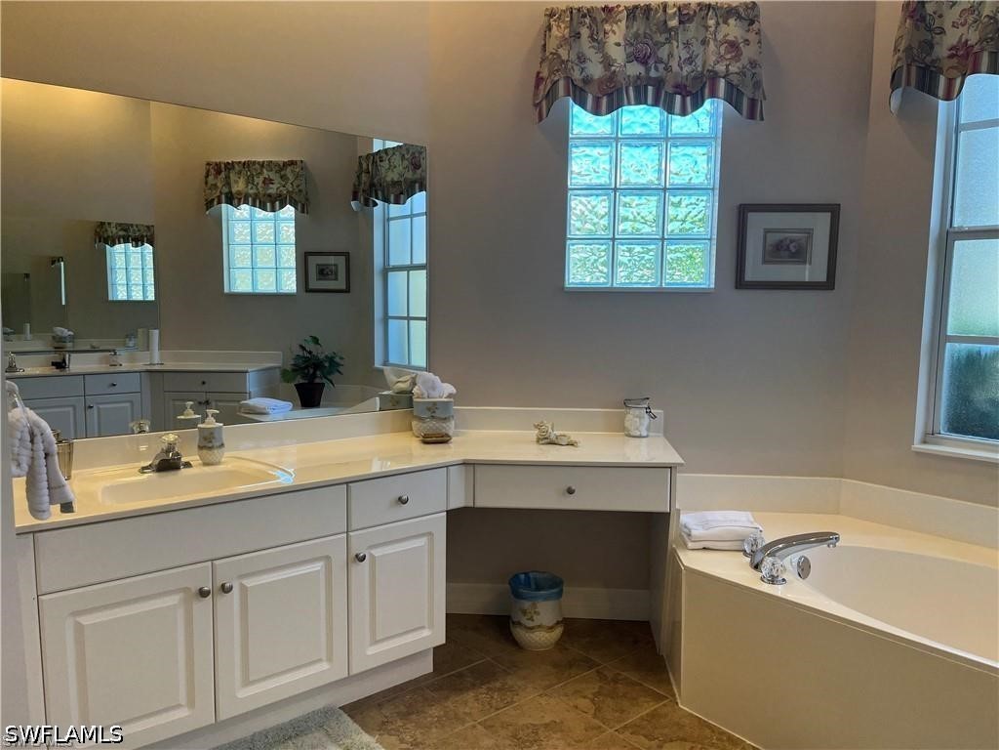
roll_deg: -0.5
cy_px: 375
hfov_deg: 67.3
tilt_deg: -6.1
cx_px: 500
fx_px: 750
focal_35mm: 26
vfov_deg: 53.1
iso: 50
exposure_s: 1/170
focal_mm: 5.1
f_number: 1.6
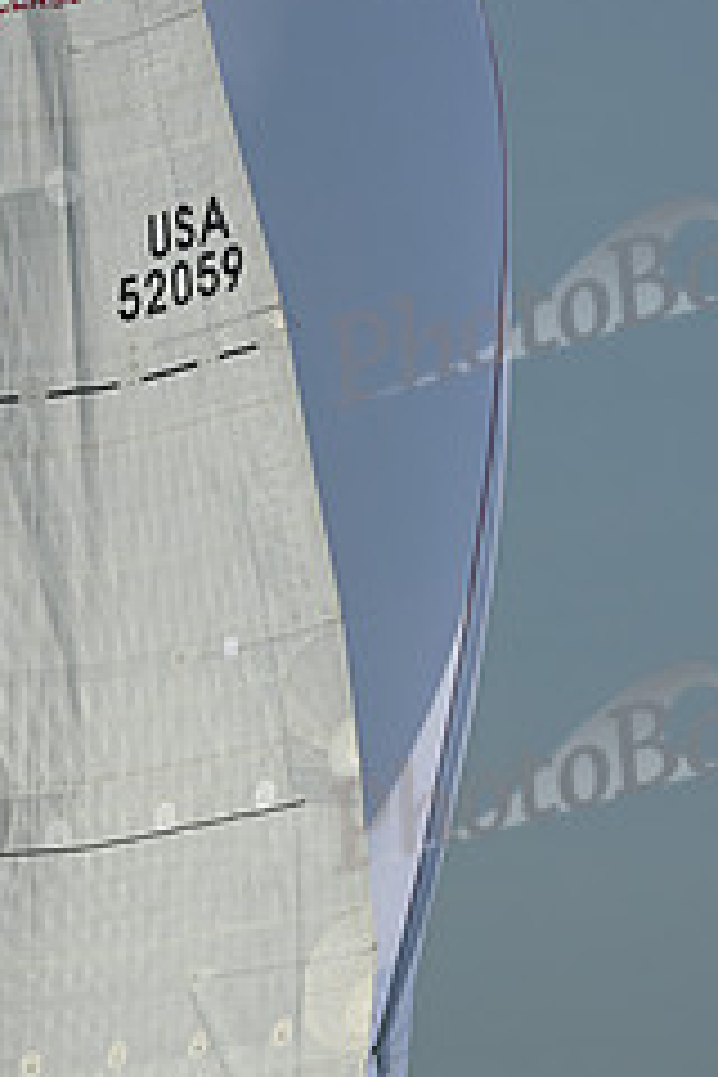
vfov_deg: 12.2
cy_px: 588
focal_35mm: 169
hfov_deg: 8.1
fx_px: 5056
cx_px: 96
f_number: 10
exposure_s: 1/1250
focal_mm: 70
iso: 320
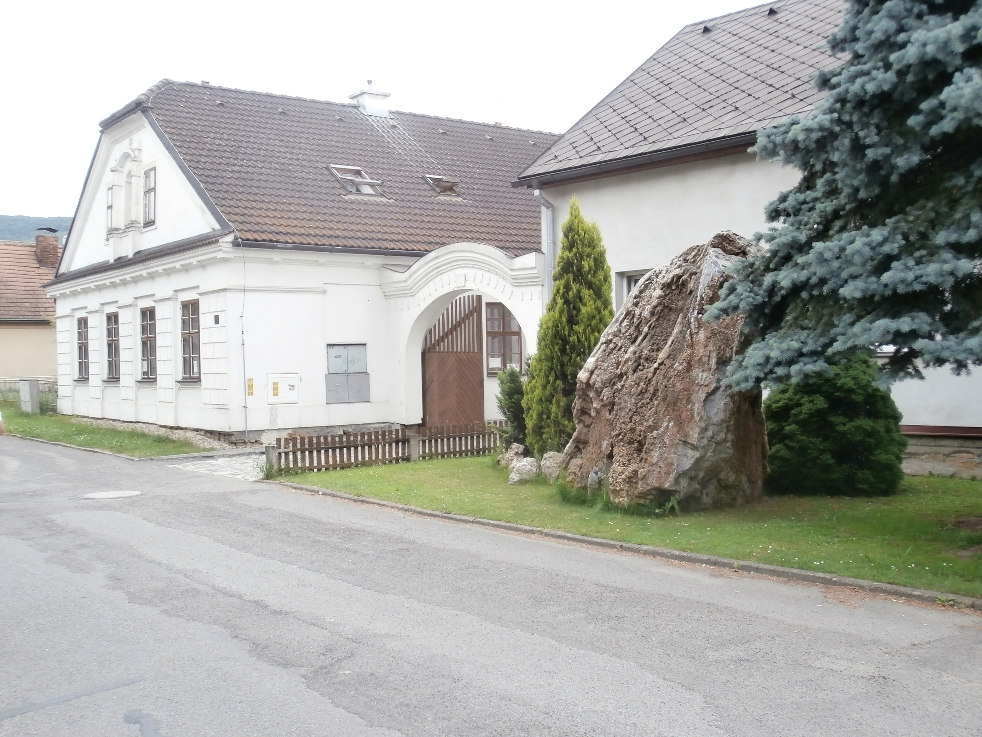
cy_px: 368
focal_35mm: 38
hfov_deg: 49.0
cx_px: 491
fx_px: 1078
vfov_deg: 37.7
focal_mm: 6.67
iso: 100
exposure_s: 1/125
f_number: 3.9
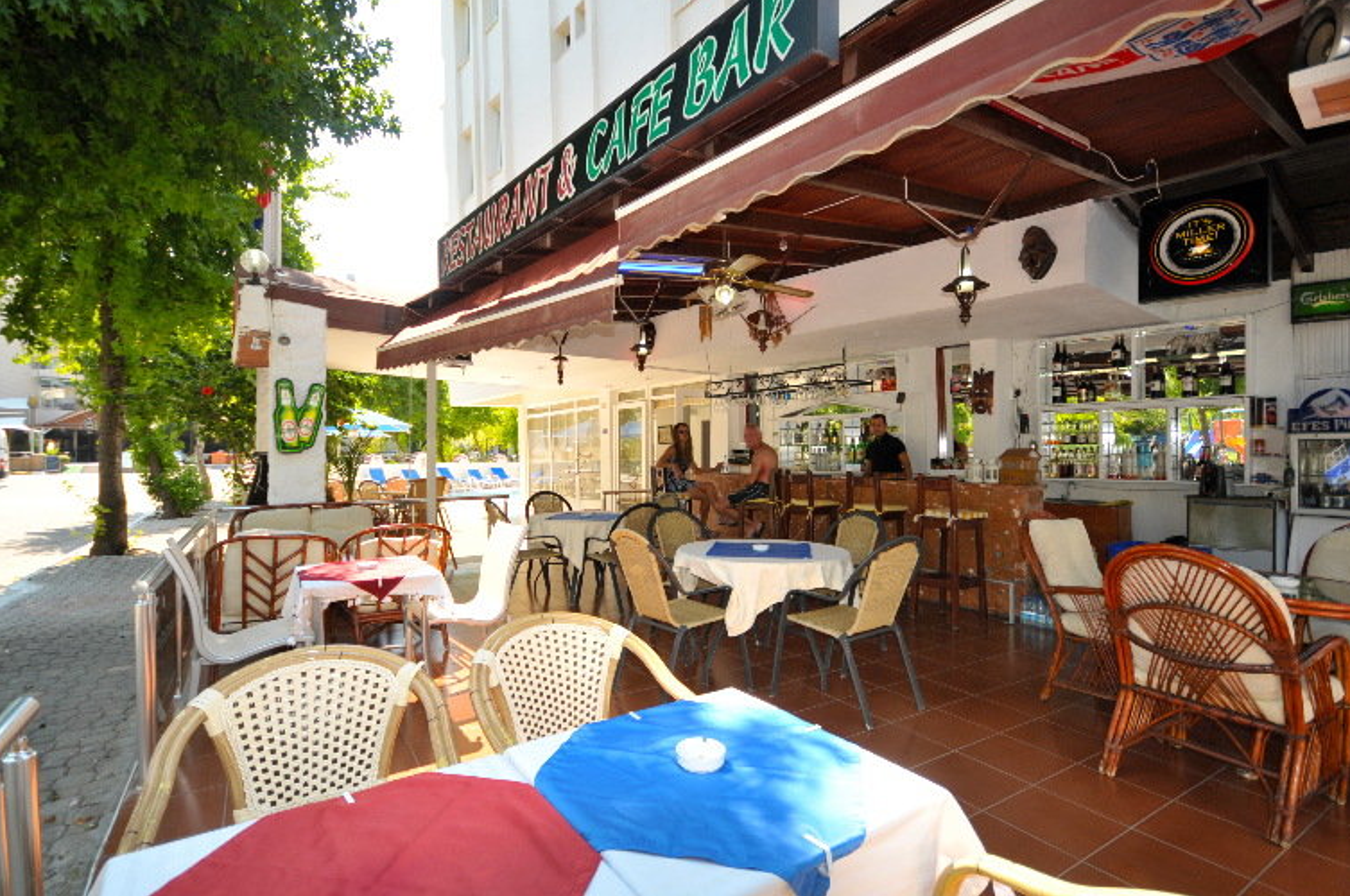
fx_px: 657
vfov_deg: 68.6
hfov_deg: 91.6
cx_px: 658
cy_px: 440
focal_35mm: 18
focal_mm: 11
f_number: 4.2
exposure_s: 1/250
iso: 200
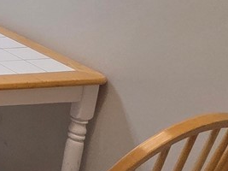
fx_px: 514
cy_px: -50
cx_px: -352
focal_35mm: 78
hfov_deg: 14.1
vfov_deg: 17.7
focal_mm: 2.2
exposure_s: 1/120
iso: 200
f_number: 2.2
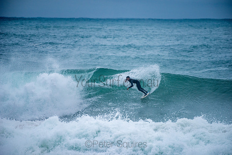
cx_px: 116
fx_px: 3223
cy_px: 78
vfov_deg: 2.8
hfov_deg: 4.1
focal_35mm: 500
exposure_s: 1/1250
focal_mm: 500
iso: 400
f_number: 5.6
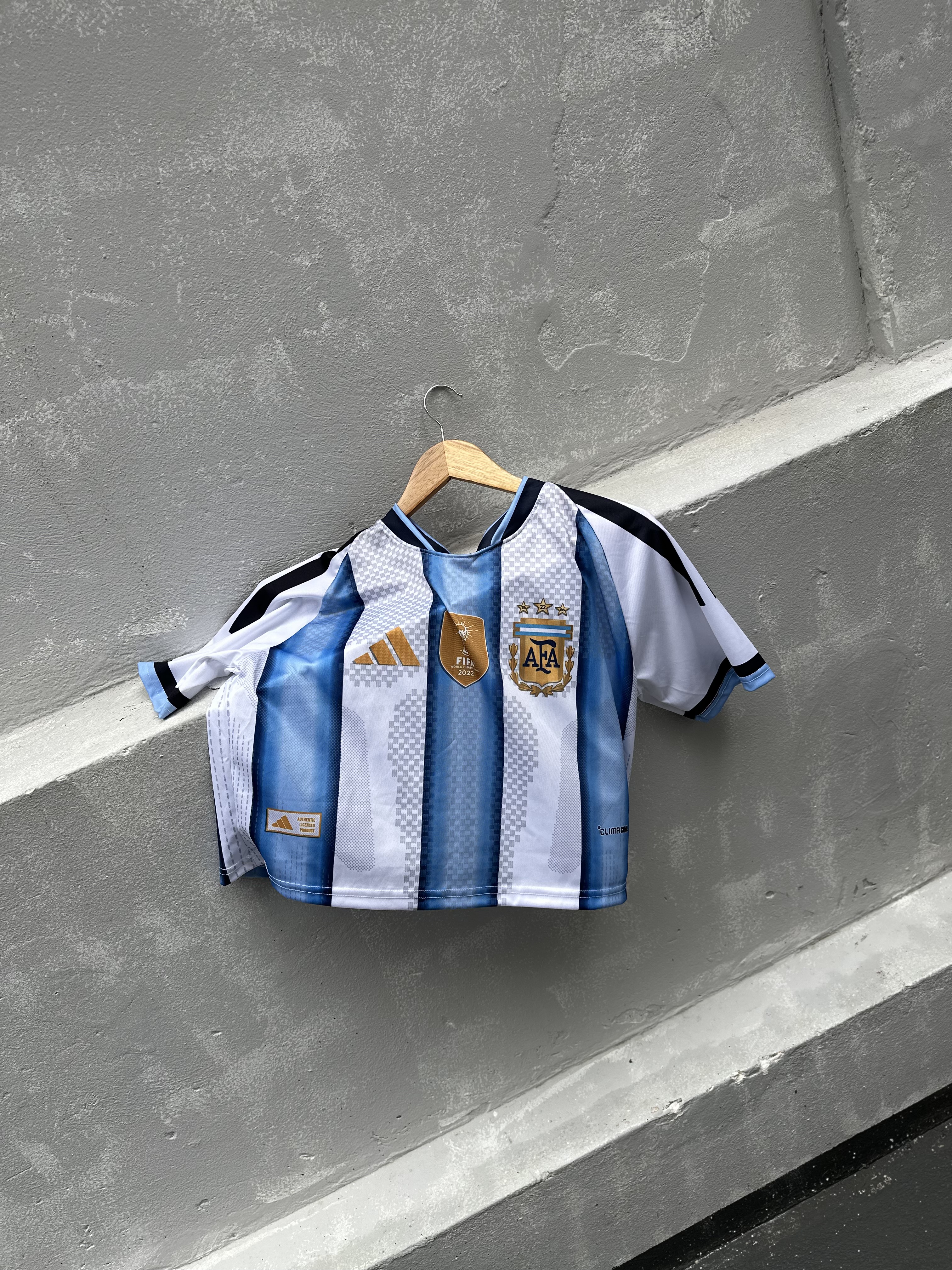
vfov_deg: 71.6
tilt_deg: -22.0
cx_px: 476
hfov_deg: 56.8
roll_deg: +20.3
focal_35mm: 24
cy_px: 635
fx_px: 880
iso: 80
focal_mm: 6.86
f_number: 1.78
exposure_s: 1/351
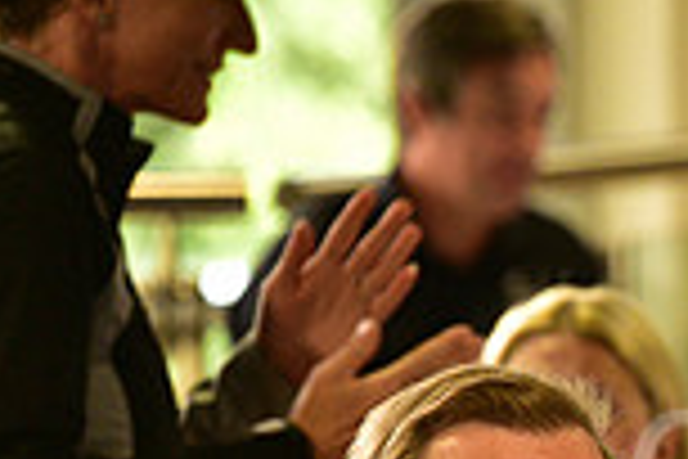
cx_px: 1223
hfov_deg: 3.2
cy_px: 740
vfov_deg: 2.1
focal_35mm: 645
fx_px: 12326
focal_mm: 170
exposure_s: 1/80
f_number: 4
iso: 1600
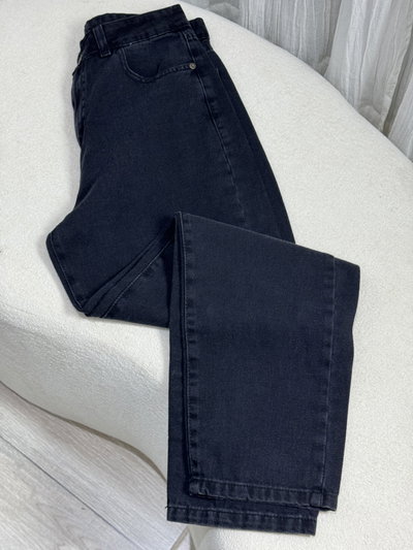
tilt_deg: -63.6
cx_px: 206
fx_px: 763
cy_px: 275
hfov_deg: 30.3
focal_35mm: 48
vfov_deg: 39.6
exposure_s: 1/50
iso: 80
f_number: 1.78
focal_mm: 6.76
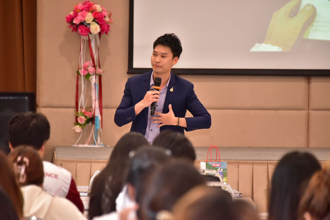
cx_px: 165
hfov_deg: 8.2
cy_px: 110
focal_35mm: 250
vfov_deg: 5.5
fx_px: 2292
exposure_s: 1/200
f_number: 5.6
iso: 5000
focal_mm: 250
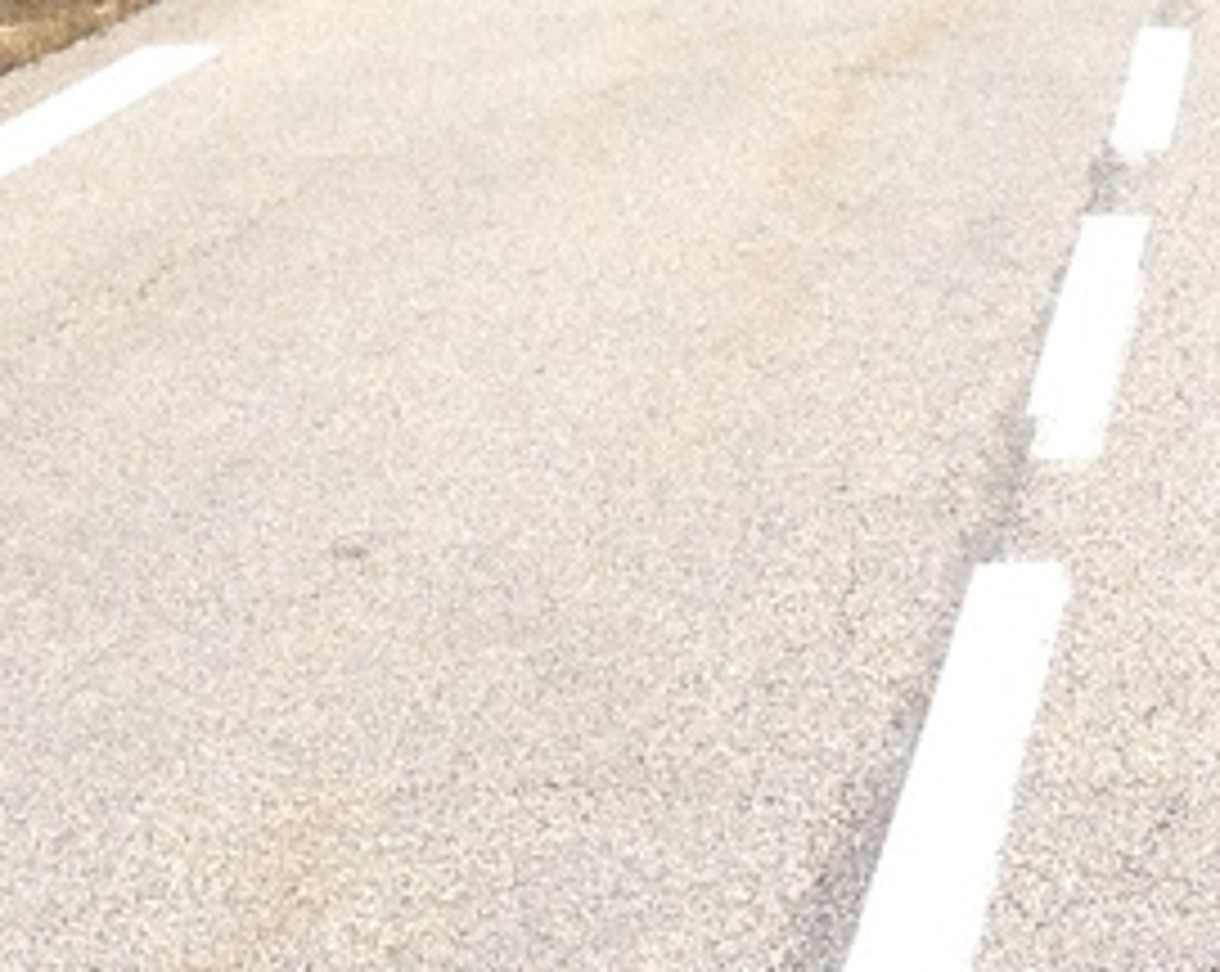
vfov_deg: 7.2
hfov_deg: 9.6
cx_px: 342
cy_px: -1233
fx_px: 7283
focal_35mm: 202
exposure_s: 1/1381
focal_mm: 4.28
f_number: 2.4
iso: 64
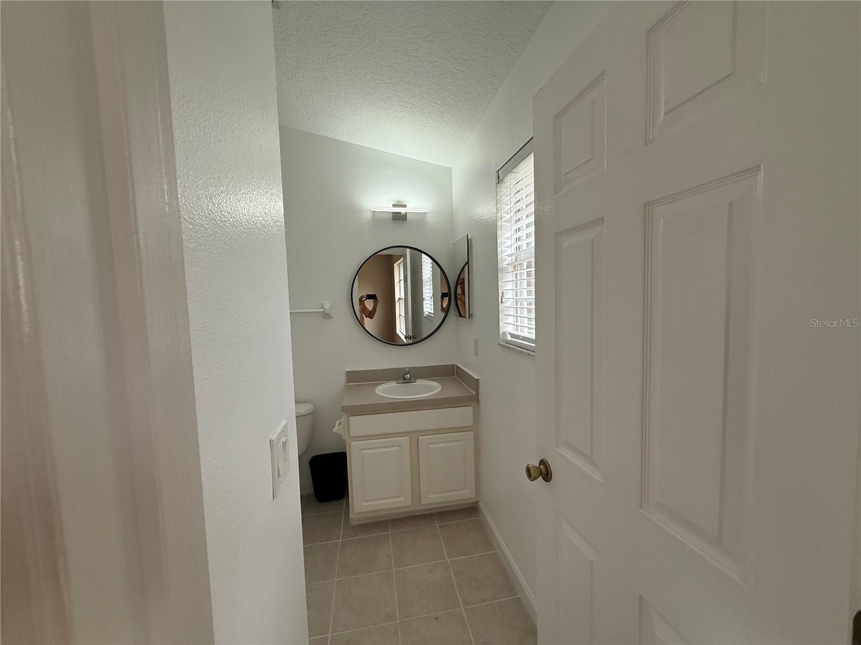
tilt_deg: -3.2
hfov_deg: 102.1
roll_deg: +1.5
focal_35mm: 14
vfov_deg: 85.7
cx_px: 430
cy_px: 322
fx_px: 348
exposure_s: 1/120
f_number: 2.2
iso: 200
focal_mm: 2.22
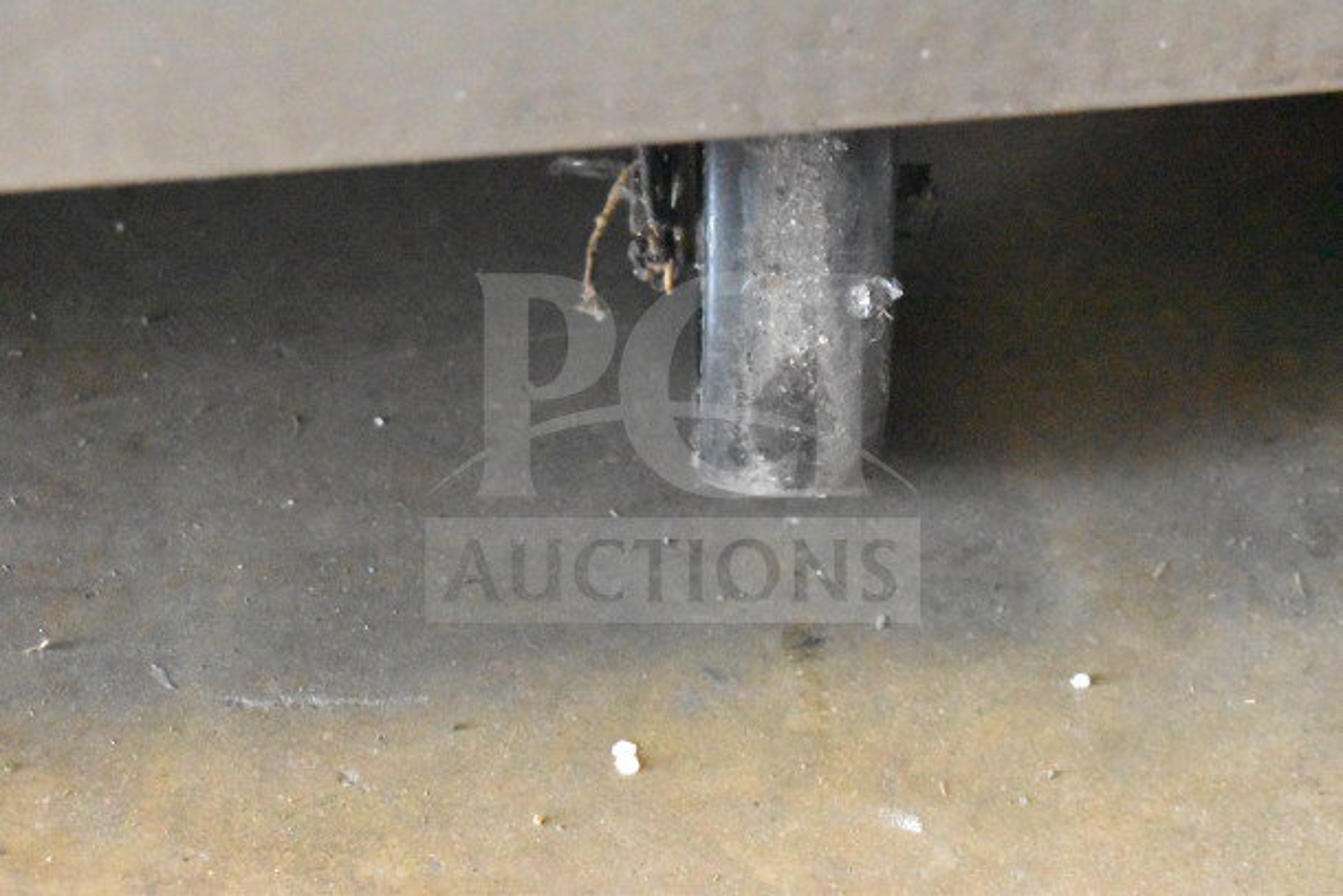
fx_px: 3078
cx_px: 672
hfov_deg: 24.6
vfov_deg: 16.6
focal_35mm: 82
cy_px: 448
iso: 25600
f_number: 5.6
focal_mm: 55
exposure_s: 1/100
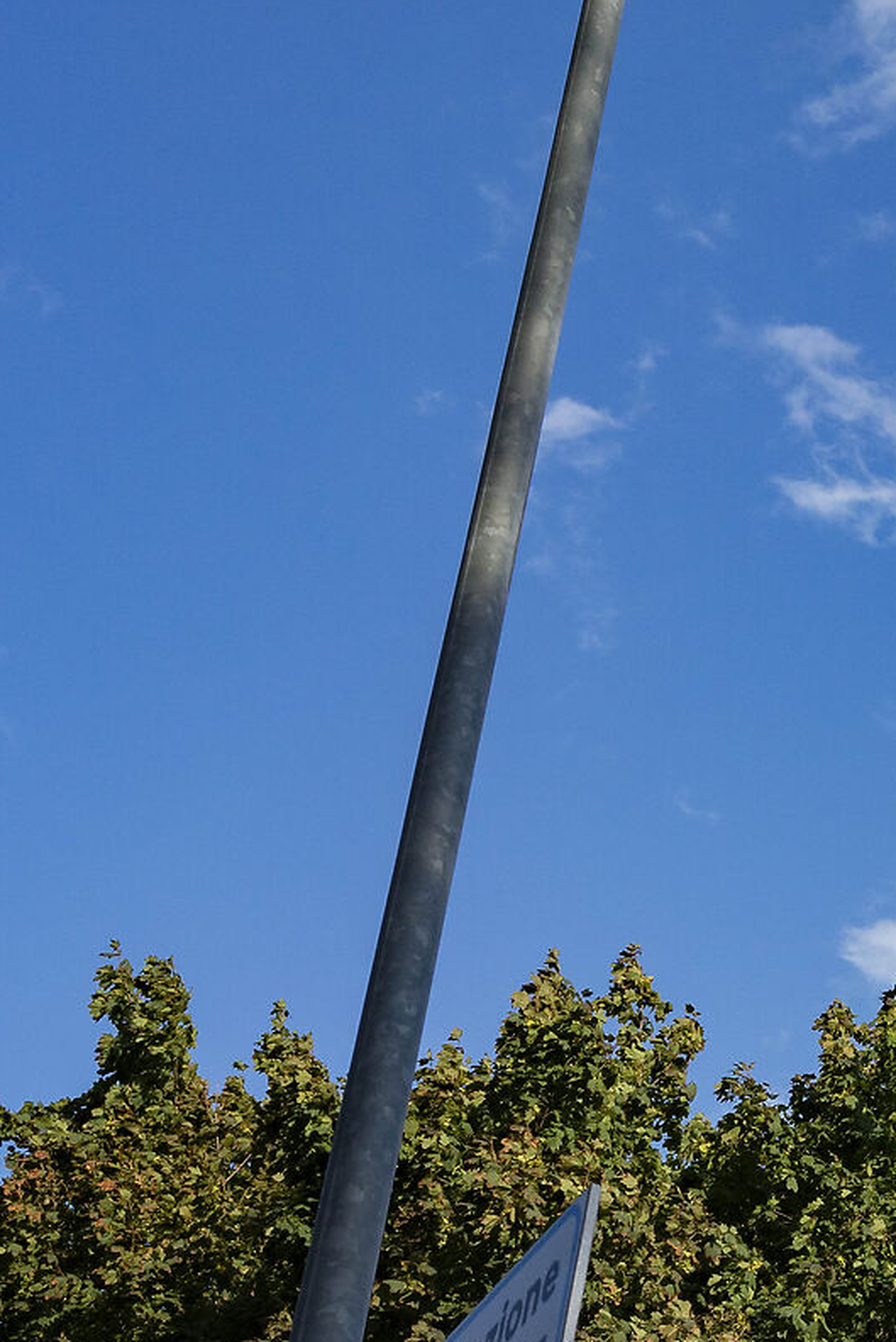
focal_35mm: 106
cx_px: 1269
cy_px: 1093
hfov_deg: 12.4
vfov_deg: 19.1
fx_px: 3952
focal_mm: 35
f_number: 6.3
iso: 1250
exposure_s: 1/2500
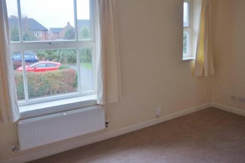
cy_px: 66
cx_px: 125
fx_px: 211
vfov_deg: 42.1
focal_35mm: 31
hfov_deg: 60.3
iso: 400
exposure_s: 1/13
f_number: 3.5
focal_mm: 16
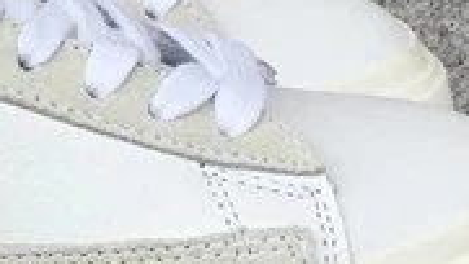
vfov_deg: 7.2
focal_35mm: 168
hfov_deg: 12.4
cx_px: -127
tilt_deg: -22.8
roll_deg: +0.1
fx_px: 2090
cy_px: 291
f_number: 2.4
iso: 25
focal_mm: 3.3
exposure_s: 1/312
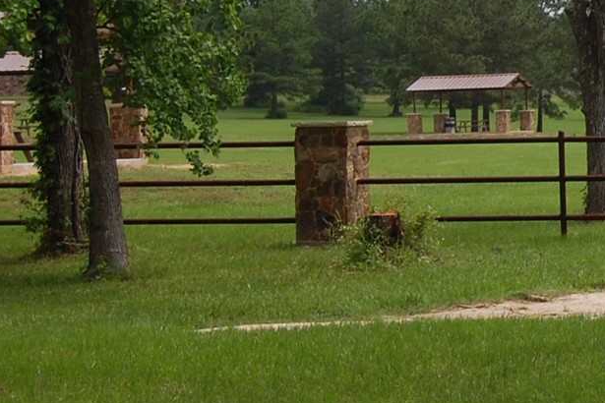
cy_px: -29
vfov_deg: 8.6
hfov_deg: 12.1
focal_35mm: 159
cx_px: 1003
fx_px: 2672
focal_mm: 30
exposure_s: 1/320
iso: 200
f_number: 9
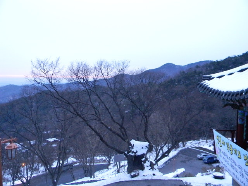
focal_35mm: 28
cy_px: 93
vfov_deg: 49.7
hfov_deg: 63.4
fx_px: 201
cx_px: 124
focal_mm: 5
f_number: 3.5
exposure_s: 1/9.3
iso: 569
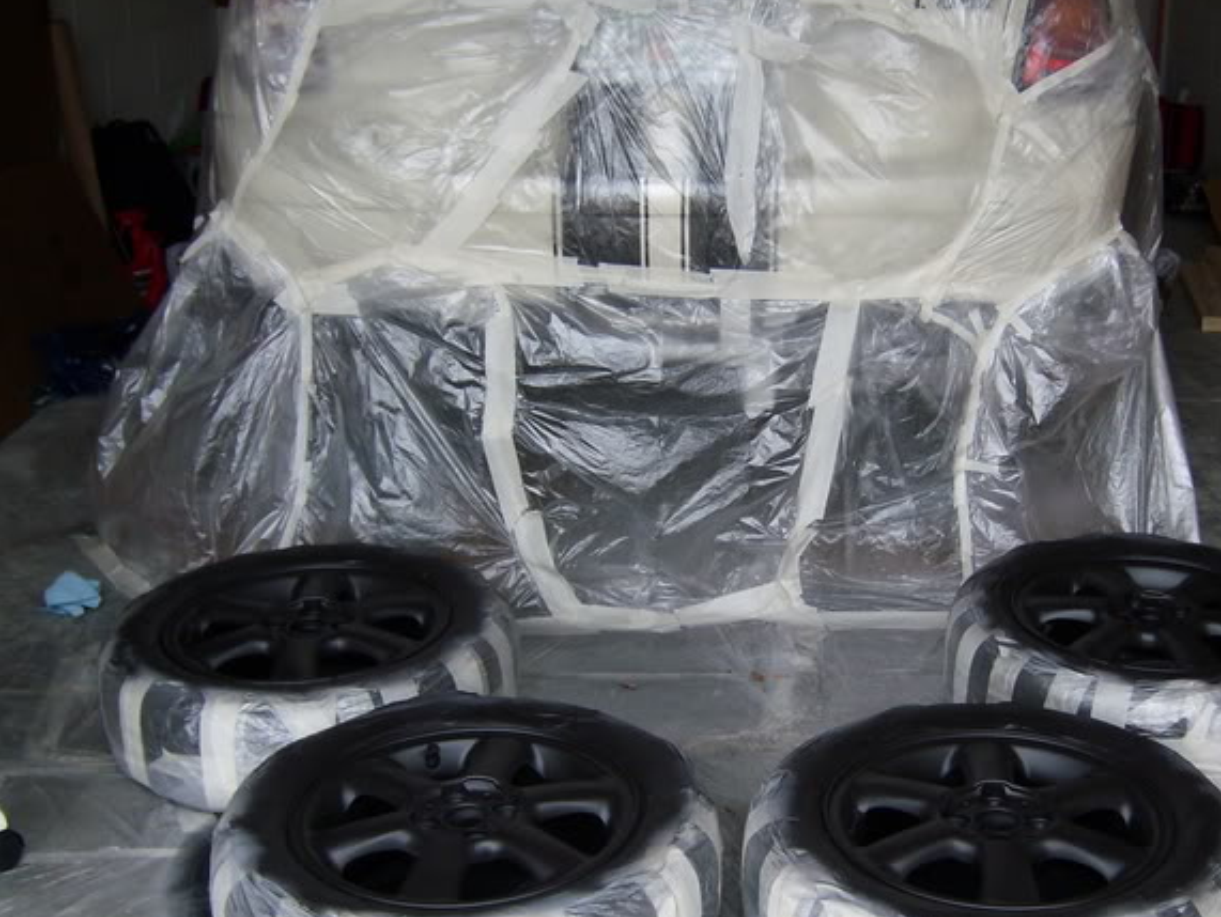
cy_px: 496
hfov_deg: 38.6
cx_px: 783
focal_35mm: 49
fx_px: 1729
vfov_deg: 29.7
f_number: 2.8
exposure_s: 1/458
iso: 50
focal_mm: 5.8
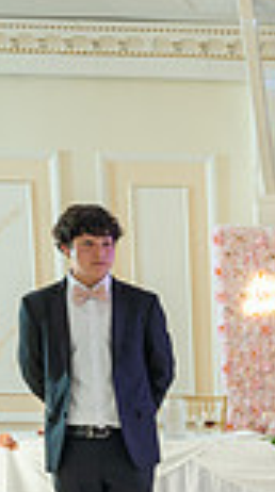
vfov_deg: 21.0
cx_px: 553
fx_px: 1238
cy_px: 586
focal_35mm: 95
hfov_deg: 11.4
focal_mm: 24
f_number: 2.8
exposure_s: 1/100
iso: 400
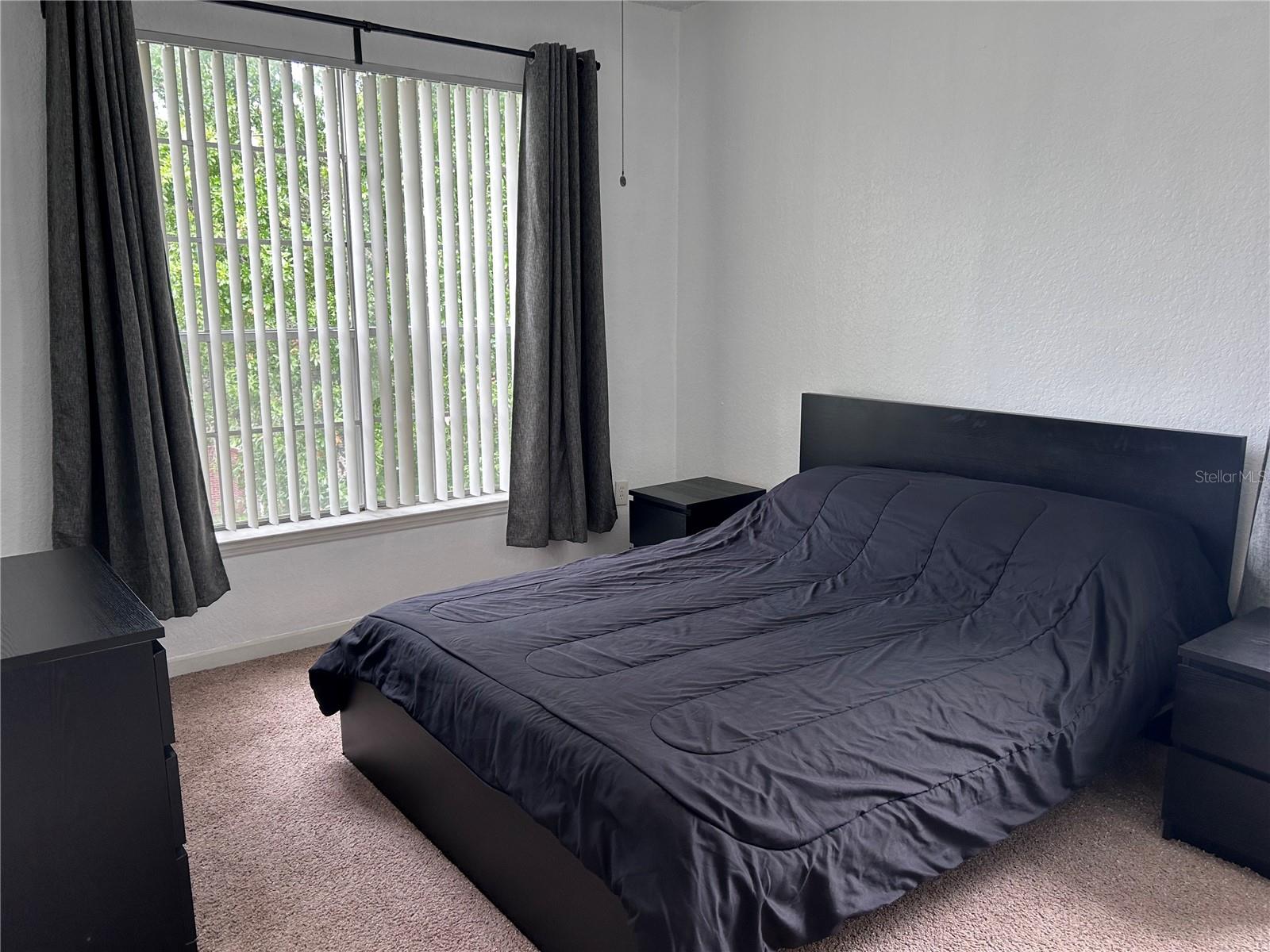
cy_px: 476
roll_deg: +0.1
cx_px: 635
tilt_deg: -11.8
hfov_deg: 67.3
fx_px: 954
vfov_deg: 53.1
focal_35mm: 26
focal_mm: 5.7
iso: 80
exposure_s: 1/120
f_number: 1.5
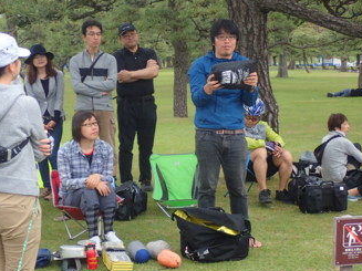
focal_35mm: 73
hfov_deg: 26.7
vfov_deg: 20.1
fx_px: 763
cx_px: 189
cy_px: 154
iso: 200
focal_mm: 9.61
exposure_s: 1/250
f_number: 3.4
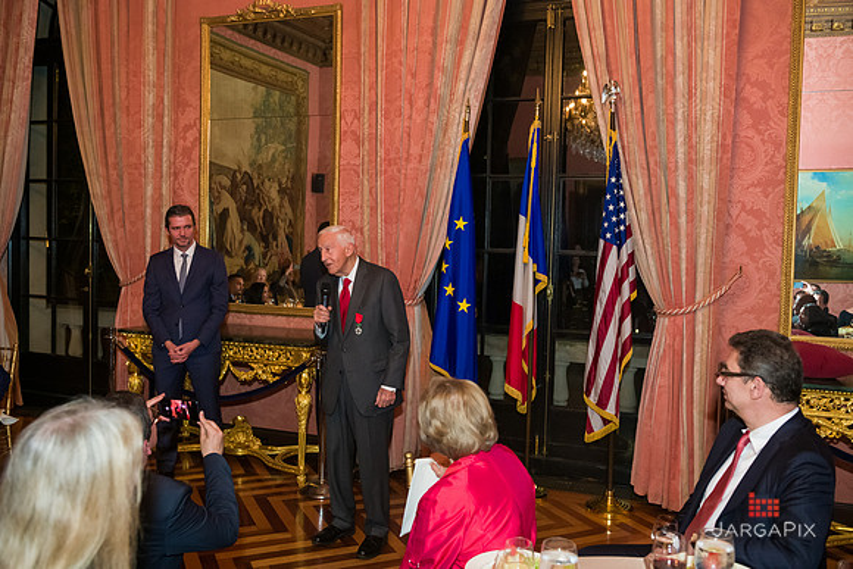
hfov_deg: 60.3
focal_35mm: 31
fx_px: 735
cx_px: 426
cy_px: 284
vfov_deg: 42.3
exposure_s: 1/100
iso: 3200
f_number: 4
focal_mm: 31
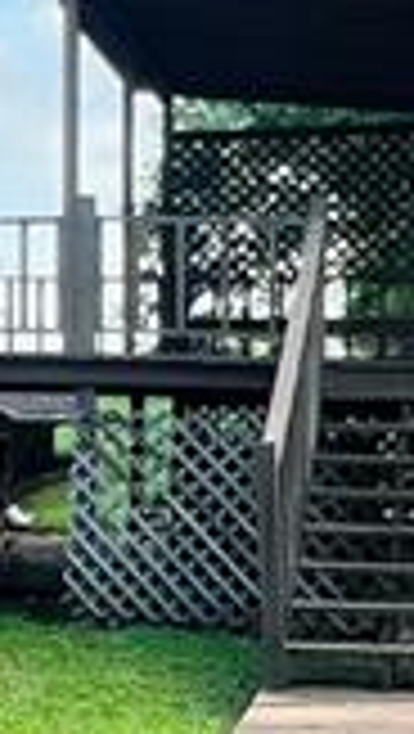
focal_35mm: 89
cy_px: 504
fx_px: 1732
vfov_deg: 23.8
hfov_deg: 12.6
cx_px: -302
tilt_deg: -1.0
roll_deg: +0.8
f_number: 1.8
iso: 32
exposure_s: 1/227
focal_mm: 1.57
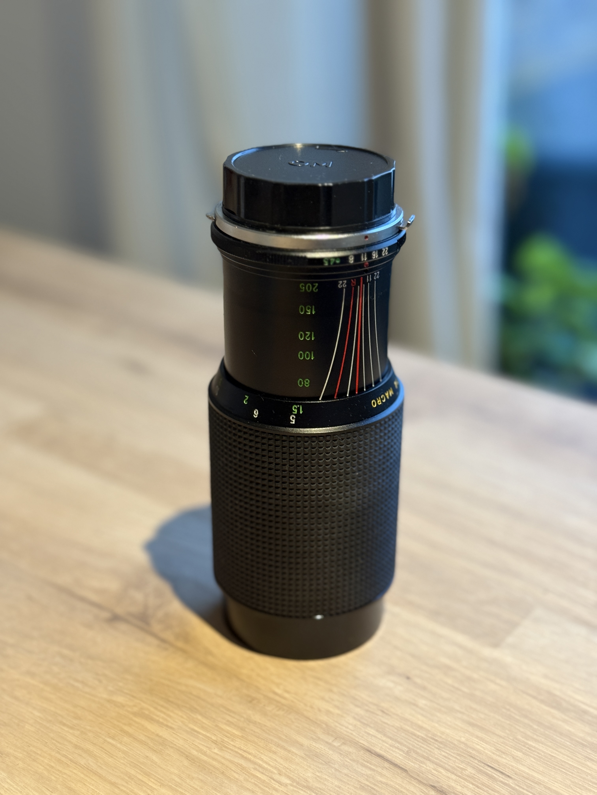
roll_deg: -1.0
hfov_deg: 30.3
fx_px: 1104
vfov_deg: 39.7
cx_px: 298
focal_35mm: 48
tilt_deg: -25.6
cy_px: 398
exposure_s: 1/33
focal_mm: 6.76
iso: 250
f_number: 1.78
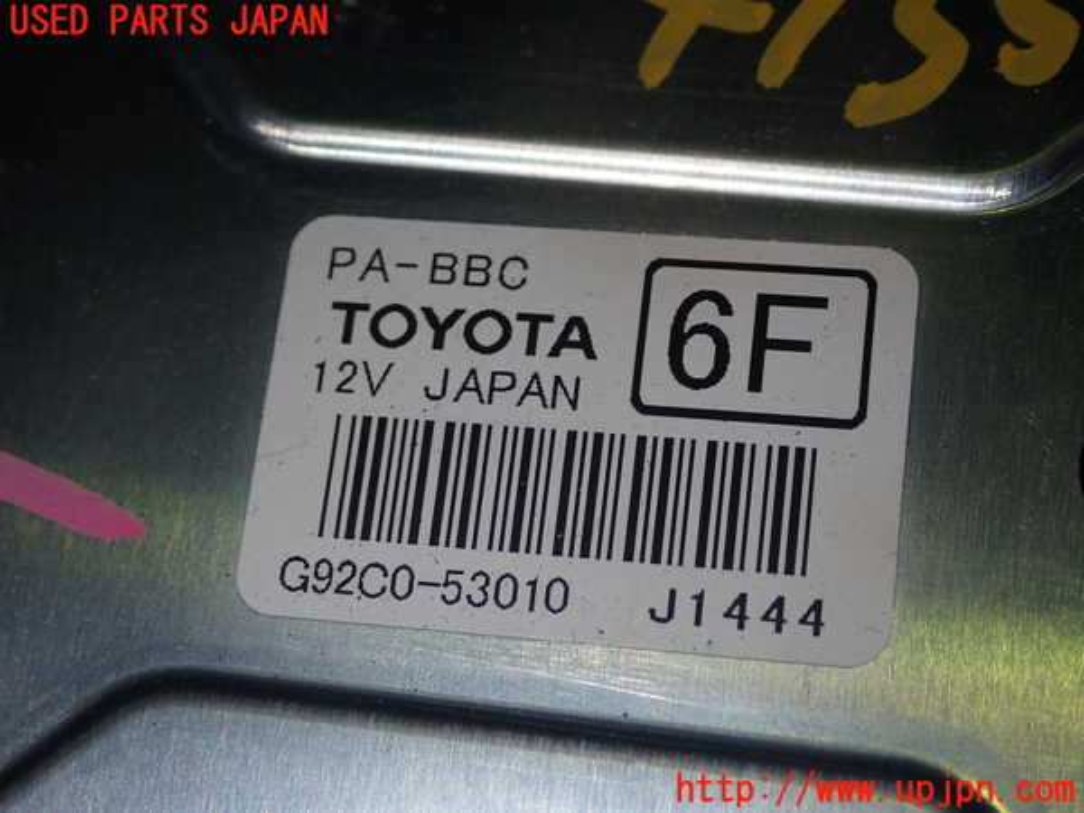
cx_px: 542
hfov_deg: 25.3
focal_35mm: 77
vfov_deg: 19.1
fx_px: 2411
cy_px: 406
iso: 200
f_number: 13
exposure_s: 1/80
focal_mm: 13.65
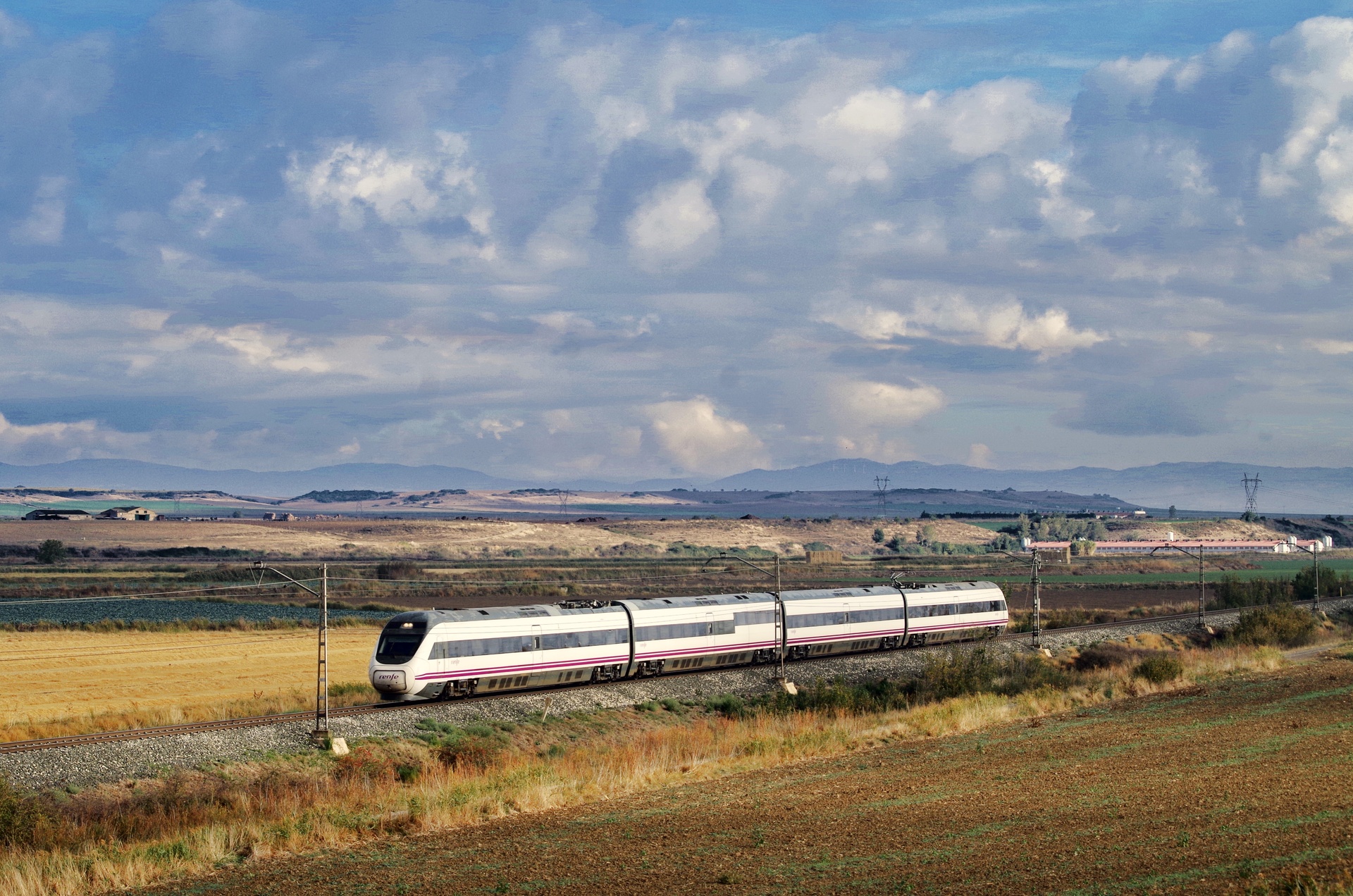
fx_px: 3076
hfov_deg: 24.8
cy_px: 448
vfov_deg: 16.6
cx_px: 676
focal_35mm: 82
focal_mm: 55
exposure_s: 1/400
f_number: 7.1
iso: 160
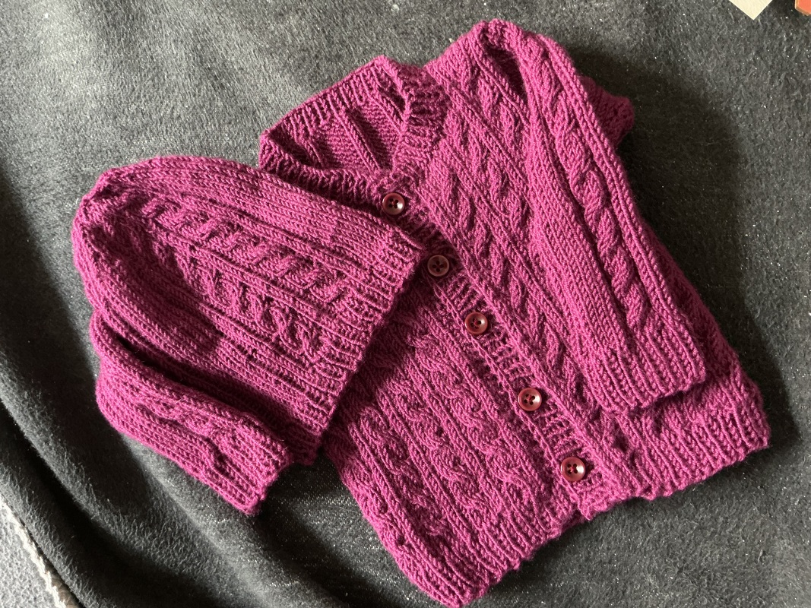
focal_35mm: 29
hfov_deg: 61.7
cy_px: 304
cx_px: 406
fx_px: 679
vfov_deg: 48.2
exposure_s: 1/30
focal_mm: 3
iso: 400
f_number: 1.8
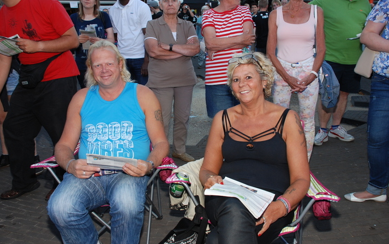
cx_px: 193
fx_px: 361
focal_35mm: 34
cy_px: 115
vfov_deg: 37.3
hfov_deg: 56.7
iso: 320
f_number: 5.6
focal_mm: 22
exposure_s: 1/60
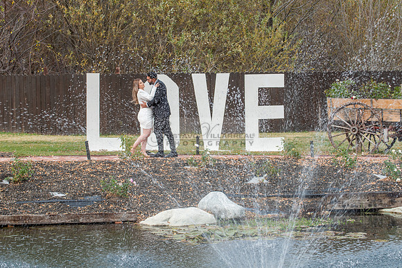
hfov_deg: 14.8
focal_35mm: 138
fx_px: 1543
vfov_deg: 9.9
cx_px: 202
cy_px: 134
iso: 250
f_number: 3.5
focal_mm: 105
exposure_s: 1/200
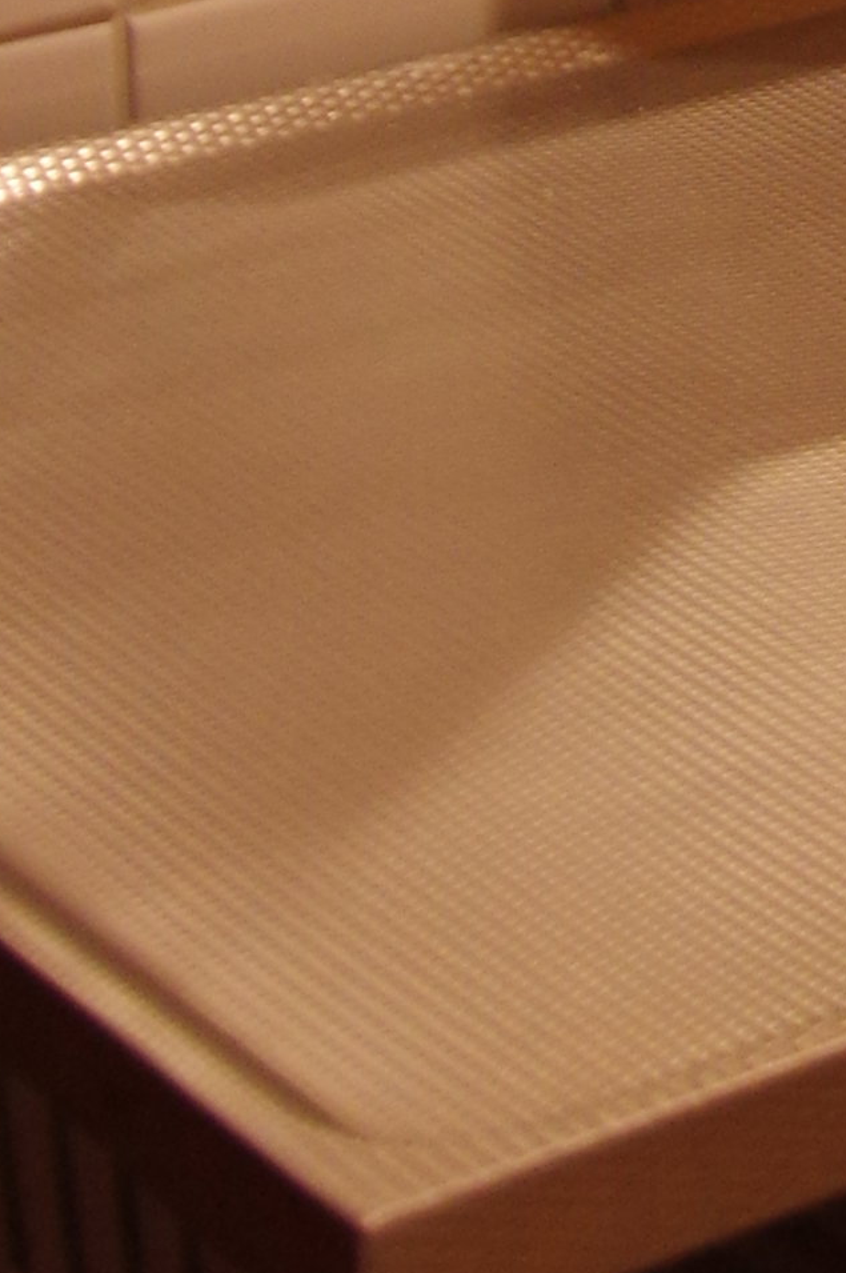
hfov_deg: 7.4
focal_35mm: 170
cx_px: 2176
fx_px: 6003
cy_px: -1181
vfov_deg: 11.1
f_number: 3.5
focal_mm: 18
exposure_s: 1/40
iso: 800
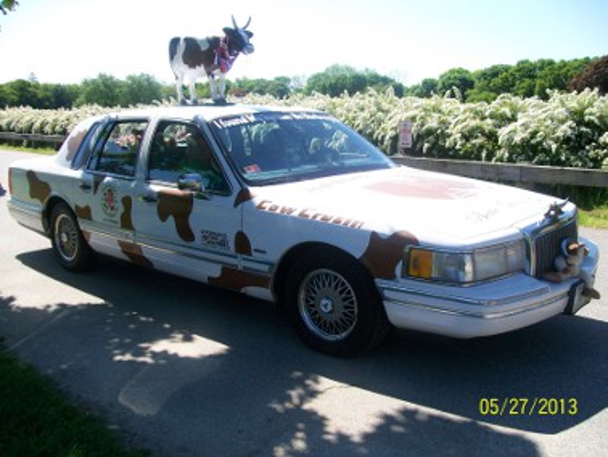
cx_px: 304
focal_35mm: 36
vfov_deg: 39.7
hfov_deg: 51.3
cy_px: 228
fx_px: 633
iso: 64
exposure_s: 1/640
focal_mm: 6
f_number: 2.7
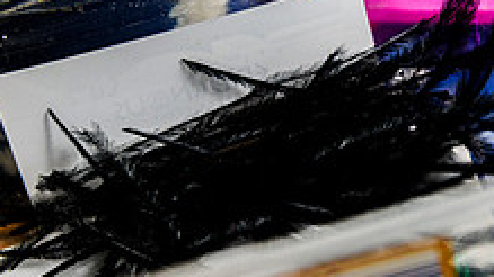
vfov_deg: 9.1
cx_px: 323
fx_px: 1742
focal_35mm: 133
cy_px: 100
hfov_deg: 16.1
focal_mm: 48
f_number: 3.2
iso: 1000
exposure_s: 1/400
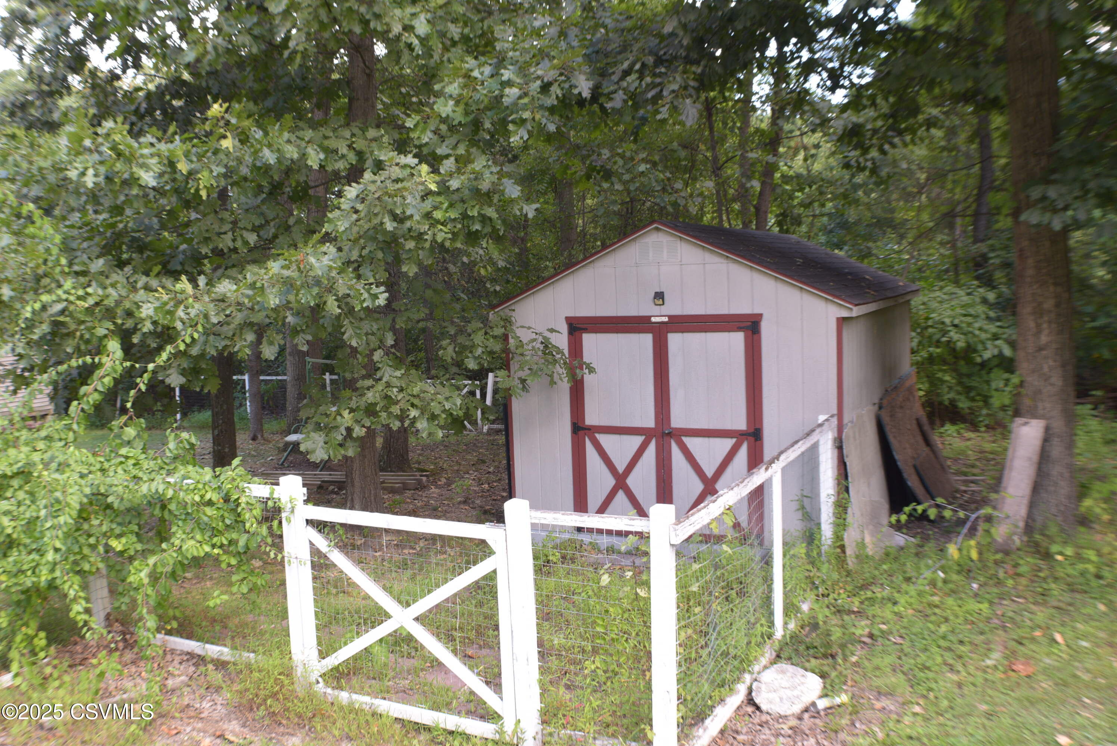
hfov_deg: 47.9
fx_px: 1258
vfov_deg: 33.1
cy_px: 373
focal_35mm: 40
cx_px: 558
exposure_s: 1/40
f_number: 7.1
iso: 250
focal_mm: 27
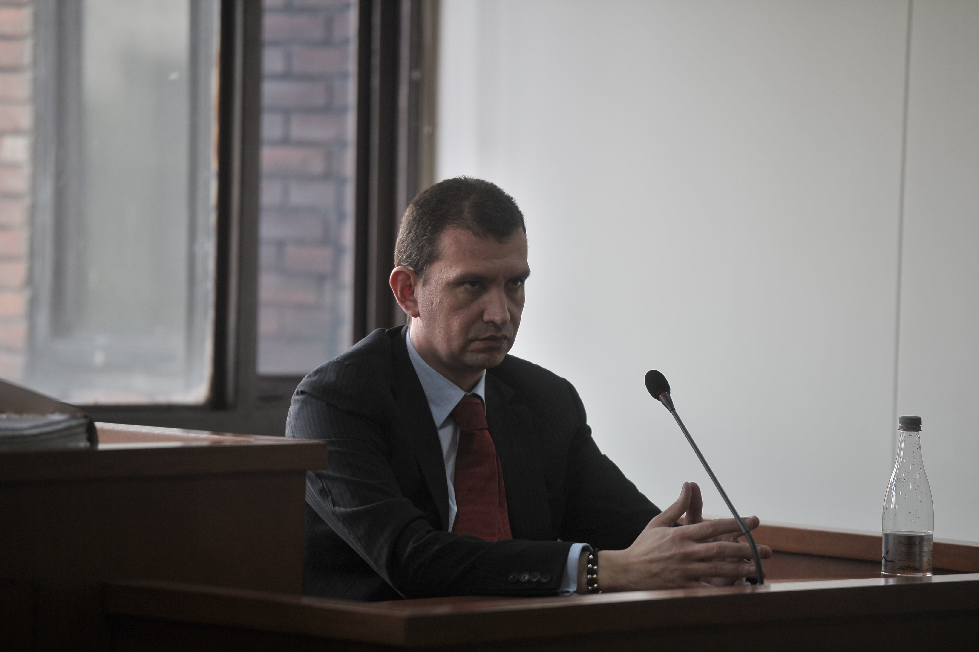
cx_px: 490
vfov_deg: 6.9
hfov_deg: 10.3
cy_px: 326
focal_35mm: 200
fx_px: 5435
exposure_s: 1/250
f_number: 3.2
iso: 500
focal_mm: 200
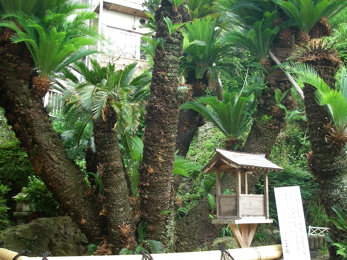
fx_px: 381
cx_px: 174
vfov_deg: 37.7
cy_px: 130
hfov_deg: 49.0
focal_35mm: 38
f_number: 3.3
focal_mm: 6.3
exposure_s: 1/50
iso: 64
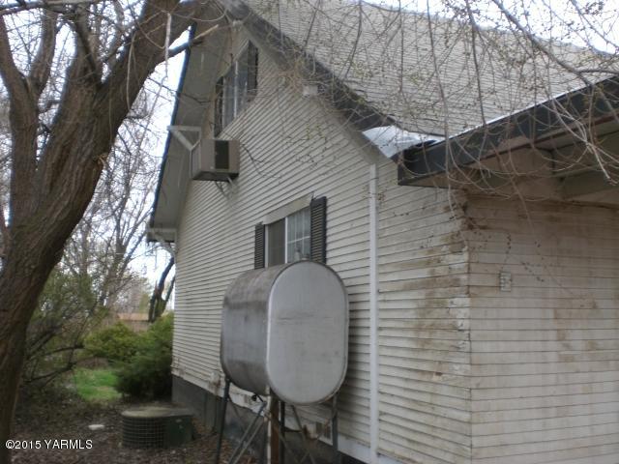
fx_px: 680
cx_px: 310
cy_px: 232
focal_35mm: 38
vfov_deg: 37.7
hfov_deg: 49.0
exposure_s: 1/250
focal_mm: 6.3
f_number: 3.1
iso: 100
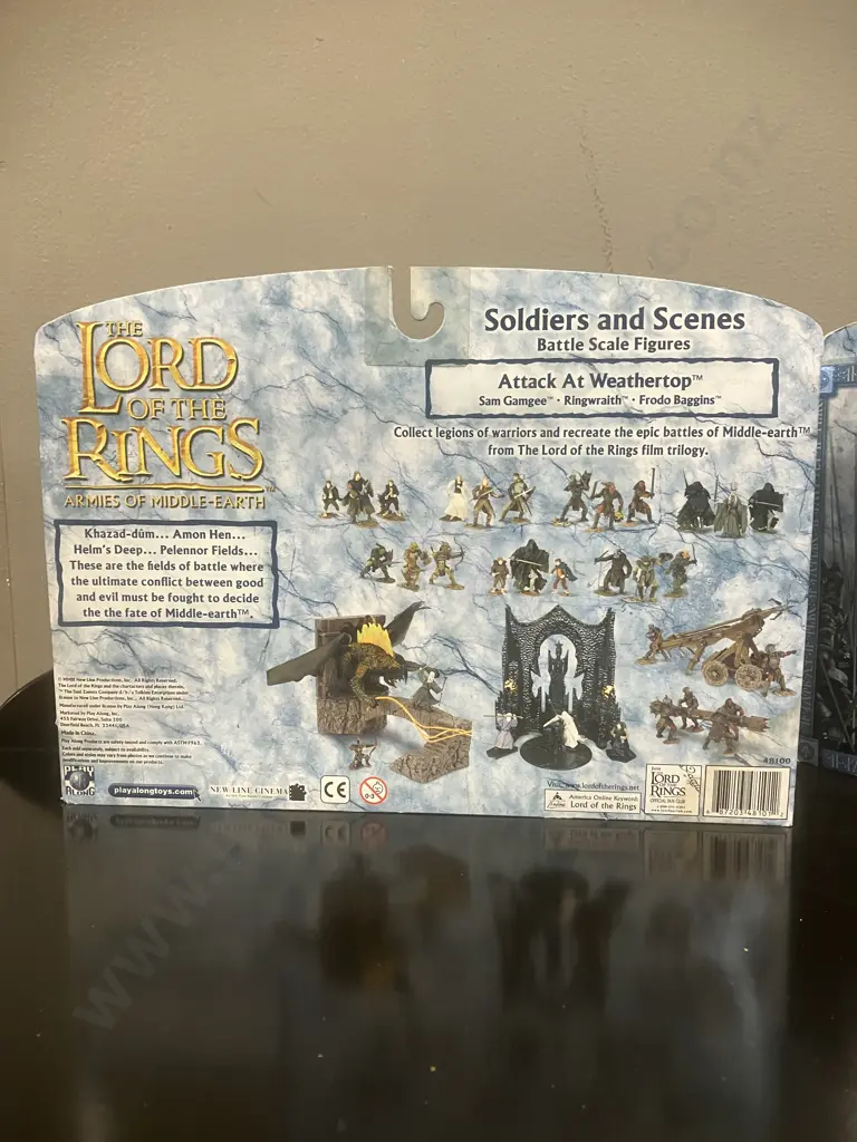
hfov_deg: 49.7
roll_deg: +1.7
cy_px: 571
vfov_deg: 63.4
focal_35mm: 28
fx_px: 924
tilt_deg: -7.1
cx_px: 428
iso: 160
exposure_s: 1/50
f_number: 1.8
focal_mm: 3.99
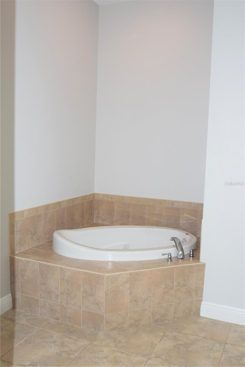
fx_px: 367
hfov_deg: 36.9
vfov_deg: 53.1
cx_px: 122
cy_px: 184
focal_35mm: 36
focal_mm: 24
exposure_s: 1/80
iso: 800
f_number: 4.5
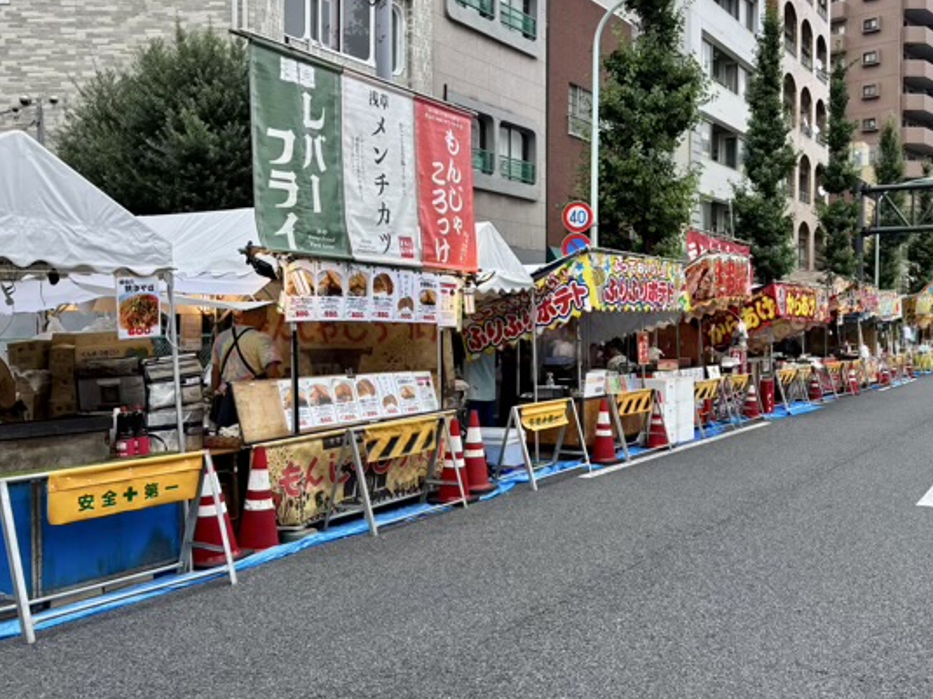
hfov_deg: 53.2
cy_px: 327
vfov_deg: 41.8
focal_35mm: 34
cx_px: 600
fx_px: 916
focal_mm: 5.96
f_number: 1.6
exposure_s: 1/1092
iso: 50
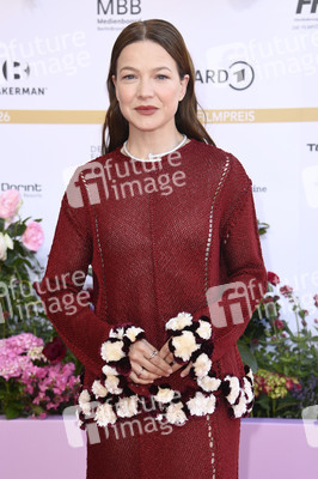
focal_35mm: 92
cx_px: 159
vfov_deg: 22.2
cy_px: 240
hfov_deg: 14.8
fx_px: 1221
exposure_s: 1/250
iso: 500
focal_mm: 92
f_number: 6.3
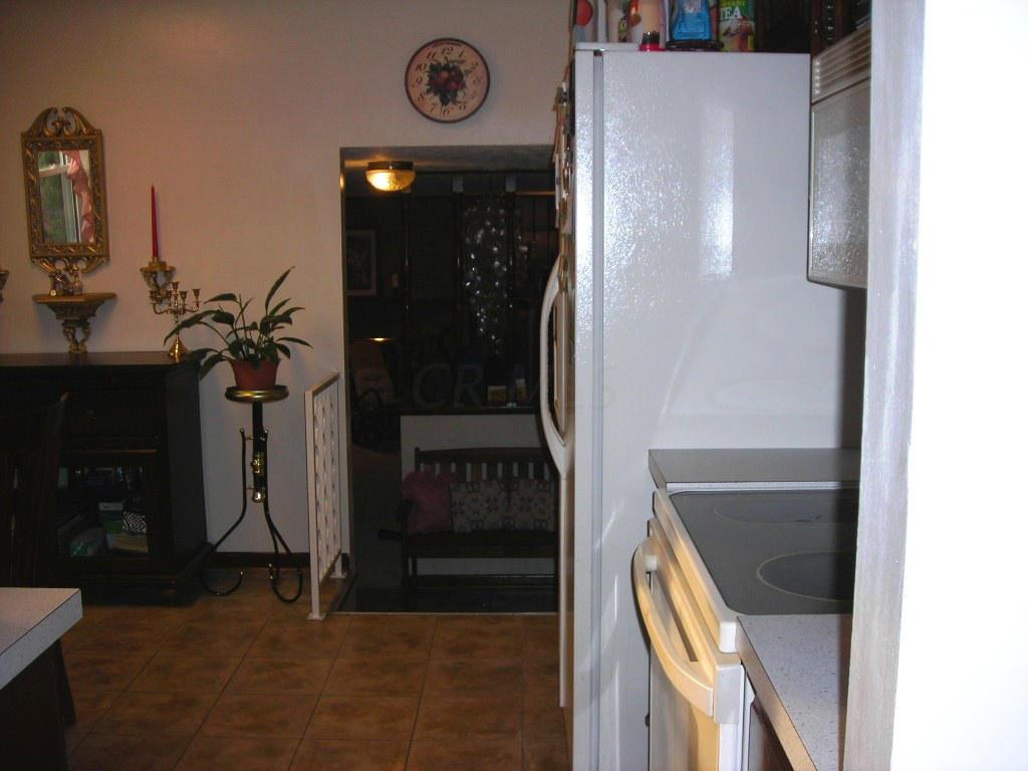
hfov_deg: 49.0
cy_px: 386
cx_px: 514
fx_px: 1128
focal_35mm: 38
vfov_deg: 37.7
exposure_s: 1/60.1
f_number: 3.2
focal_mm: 6.3
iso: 50
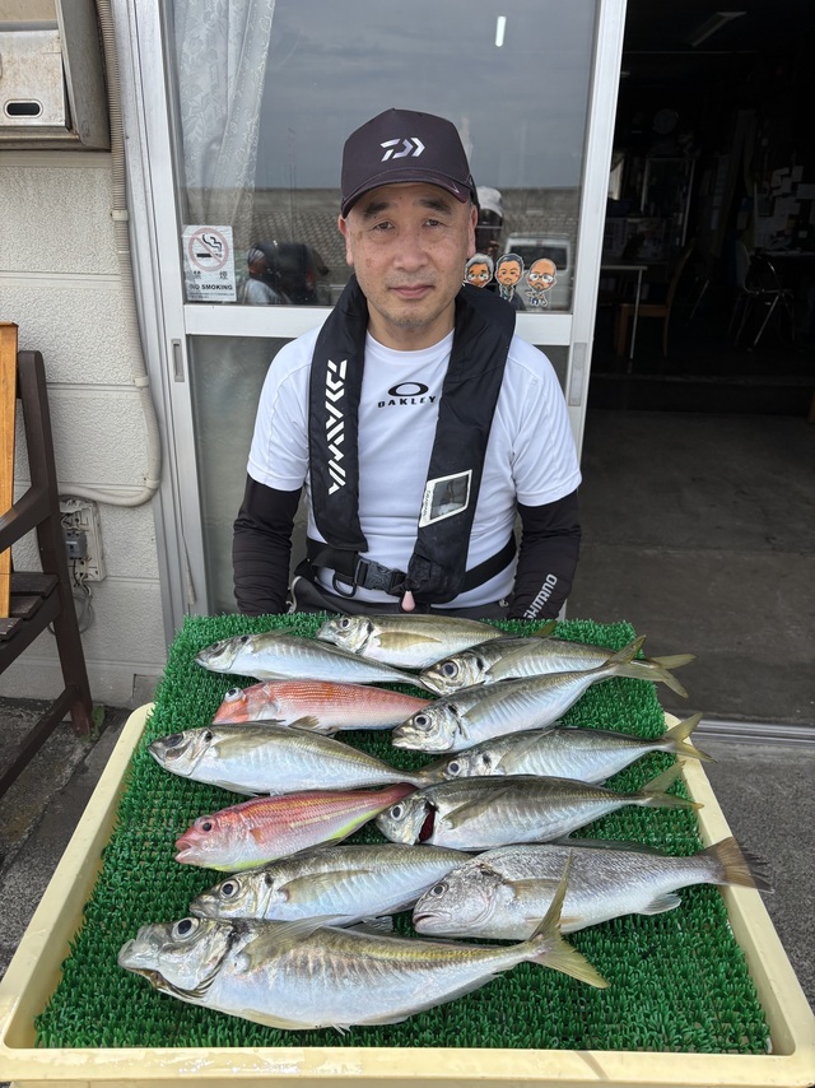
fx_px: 817
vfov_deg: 67.3
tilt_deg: -21.3
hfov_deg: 53.0
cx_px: 408
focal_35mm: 26
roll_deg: -1.7
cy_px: 544
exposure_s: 1/2639
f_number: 1.6
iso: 50
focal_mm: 5.96
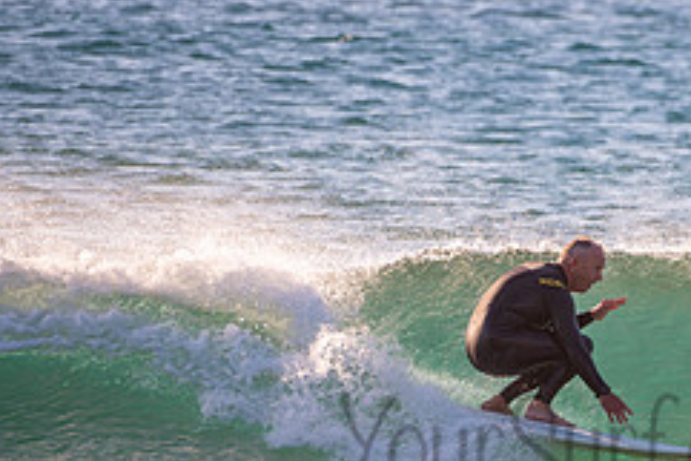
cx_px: 637
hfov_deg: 1.7
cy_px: 414
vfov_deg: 1.1
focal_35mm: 1203
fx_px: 23104
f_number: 7.1
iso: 64
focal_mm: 500
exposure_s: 1/320
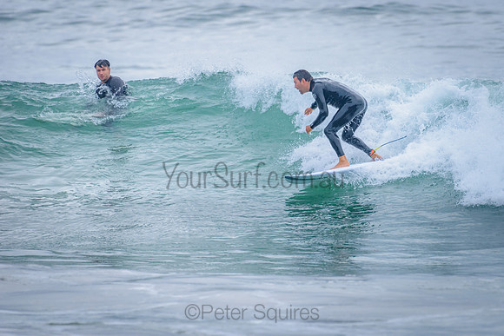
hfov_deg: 3.4
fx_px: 8582
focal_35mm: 613
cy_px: 130
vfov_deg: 2.2
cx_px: 309
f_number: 5.6
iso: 800
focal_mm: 500
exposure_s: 1/2000
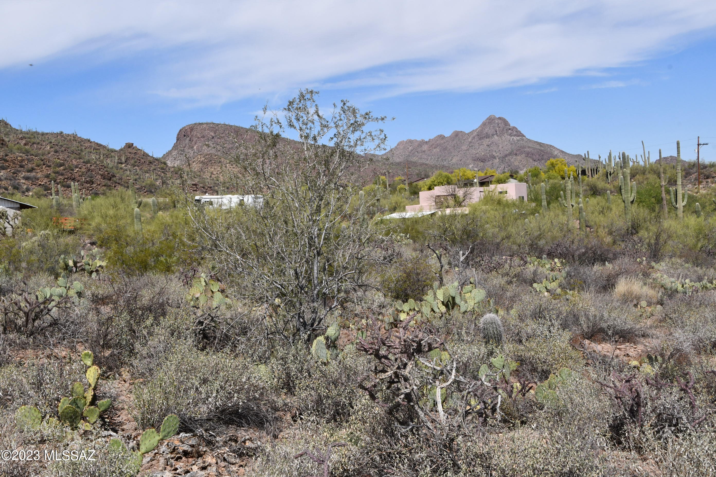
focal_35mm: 48
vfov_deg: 28.1
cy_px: 238
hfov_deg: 41.1
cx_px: 358
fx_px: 955
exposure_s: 1/1000
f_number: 16
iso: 800
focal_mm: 32
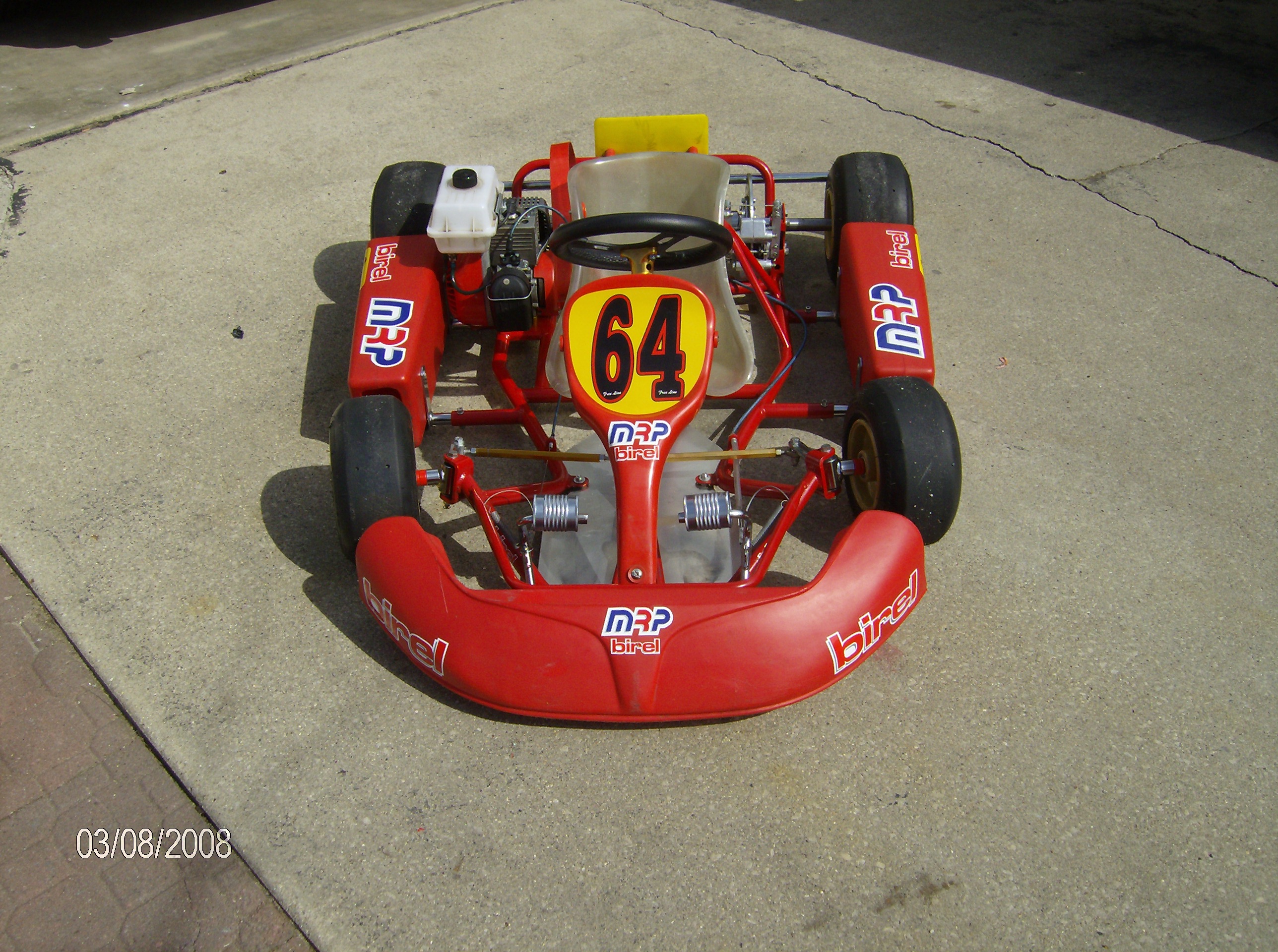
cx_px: 639
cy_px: 476
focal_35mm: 36
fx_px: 1326
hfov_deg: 51.5
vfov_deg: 39.5
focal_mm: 6
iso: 100
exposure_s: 1/1244
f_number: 4.7
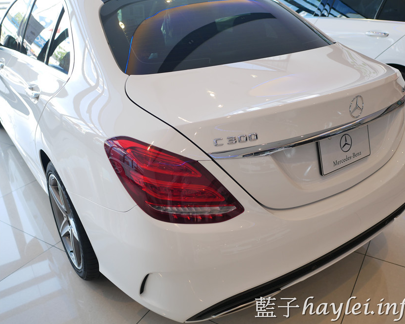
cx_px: 219
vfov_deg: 45.8
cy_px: 162
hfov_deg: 55.6
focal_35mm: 32
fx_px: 384
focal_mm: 15
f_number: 2.2
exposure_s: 1/200
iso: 200
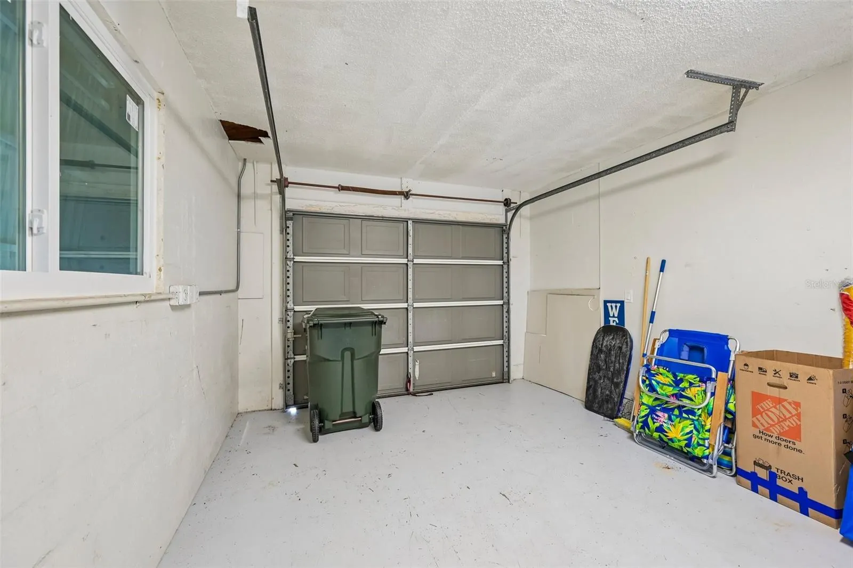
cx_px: 426
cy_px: 284
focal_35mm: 14
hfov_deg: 104.3
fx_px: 332
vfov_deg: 81.2
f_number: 8
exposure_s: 1/6
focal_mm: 14
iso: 400
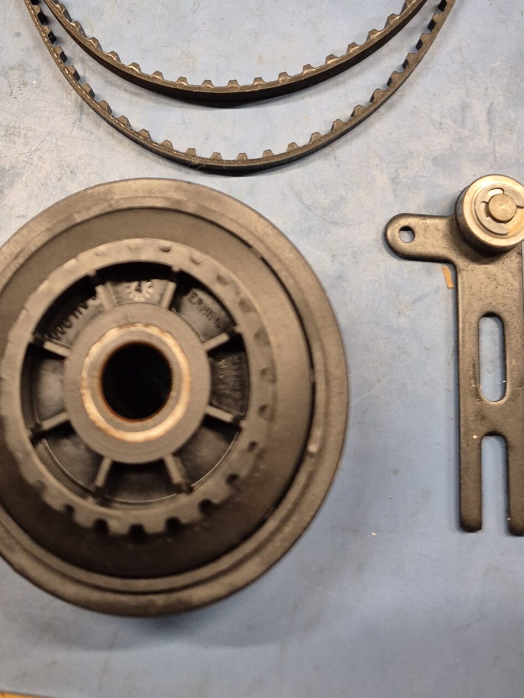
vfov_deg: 37.1
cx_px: 215
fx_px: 928
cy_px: 6
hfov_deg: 31.4
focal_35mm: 46
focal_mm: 5.4
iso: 500
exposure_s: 1/120
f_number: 1.8
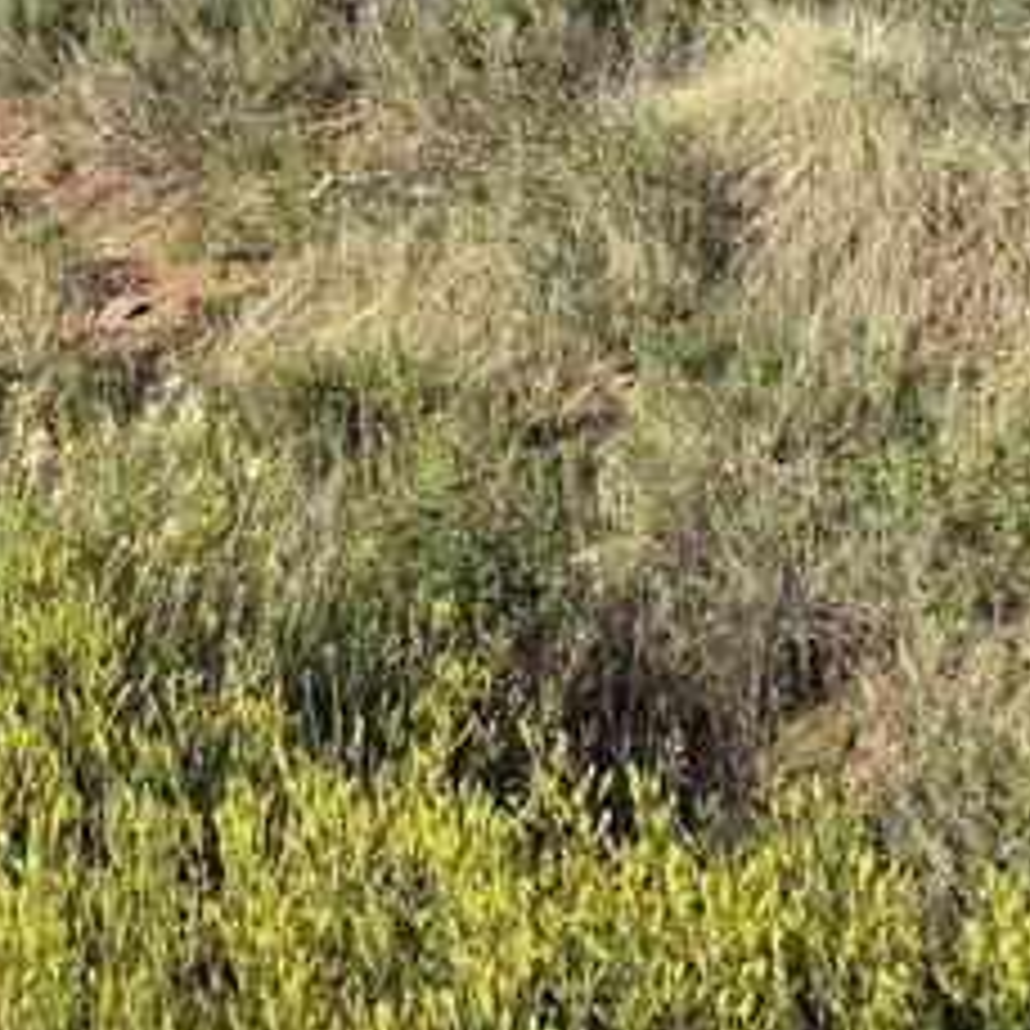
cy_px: -189
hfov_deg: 16.4
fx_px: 3198
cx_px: -589
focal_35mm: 95
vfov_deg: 17.5
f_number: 1.78
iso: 80
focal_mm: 6.76
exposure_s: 1/2611
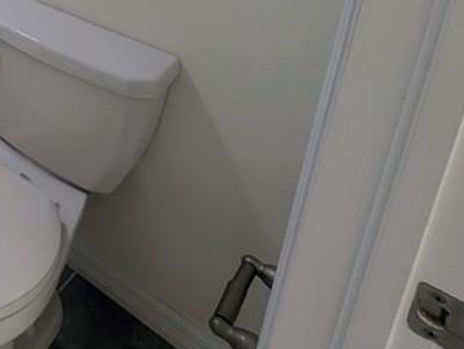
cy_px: -136
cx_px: -197
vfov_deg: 29.0
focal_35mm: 37
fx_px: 496
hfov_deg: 31.4
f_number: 1.95
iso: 57
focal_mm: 2.23
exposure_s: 1/120
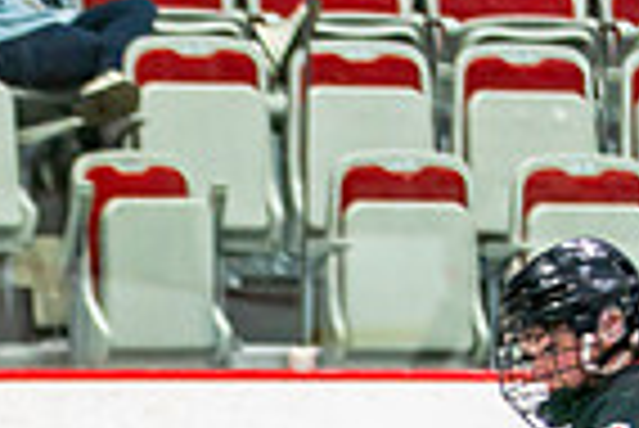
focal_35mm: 625
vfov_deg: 2.2
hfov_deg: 3.3
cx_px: 86
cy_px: 963
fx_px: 11105
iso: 400
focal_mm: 115
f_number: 2.8
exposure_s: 1/640
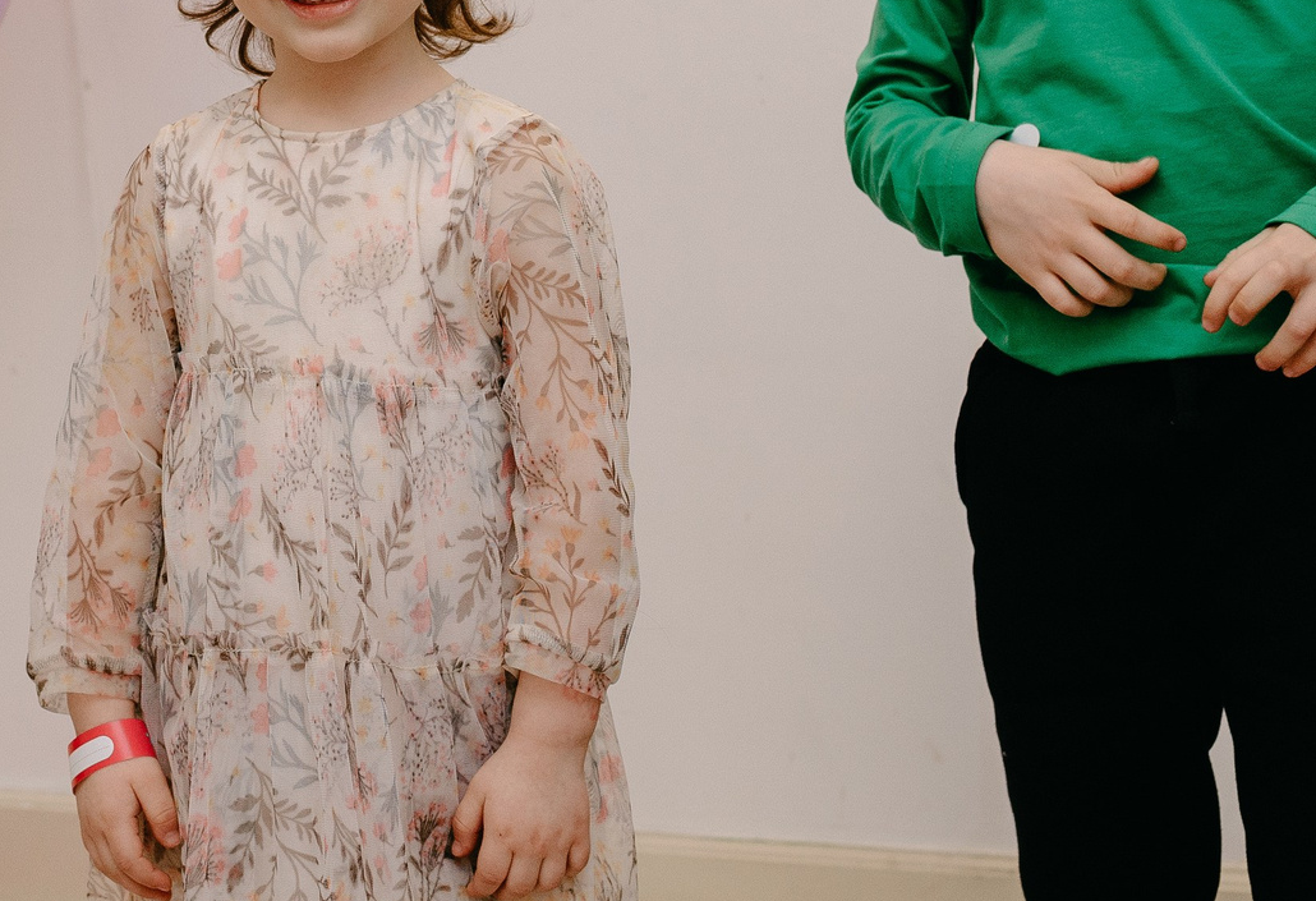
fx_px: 3501
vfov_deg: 14.4
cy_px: 21
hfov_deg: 21.1
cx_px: 343
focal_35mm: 95
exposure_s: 1/160
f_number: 3.5
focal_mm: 35
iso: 400
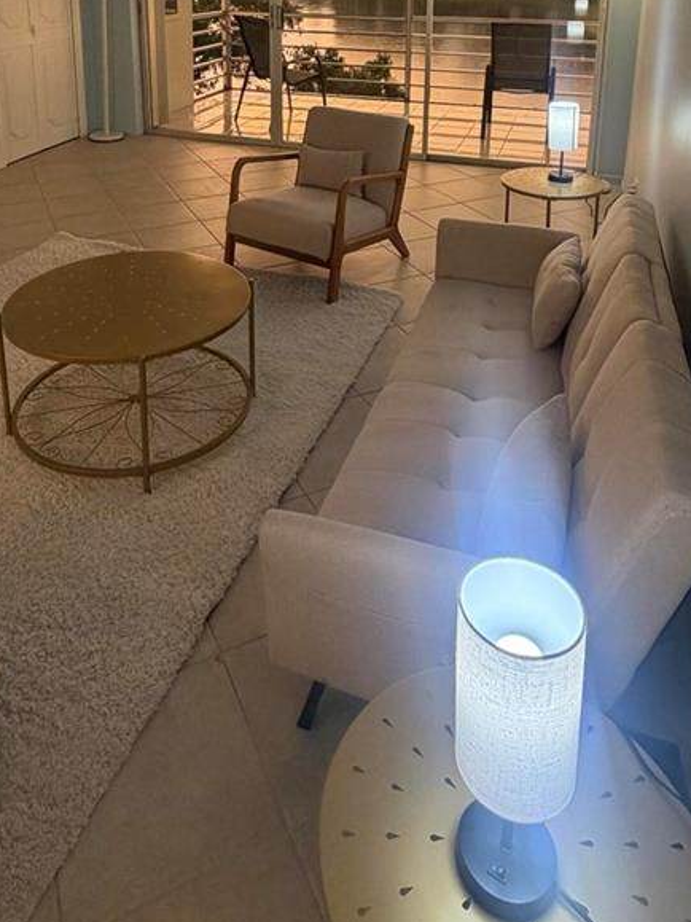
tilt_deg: -13.3
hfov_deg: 48.1
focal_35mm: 29
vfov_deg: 55.2
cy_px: 129
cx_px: 299
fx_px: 772
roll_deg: -0.8
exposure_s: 1/60
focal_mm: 2.22
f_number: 2.2
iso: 200
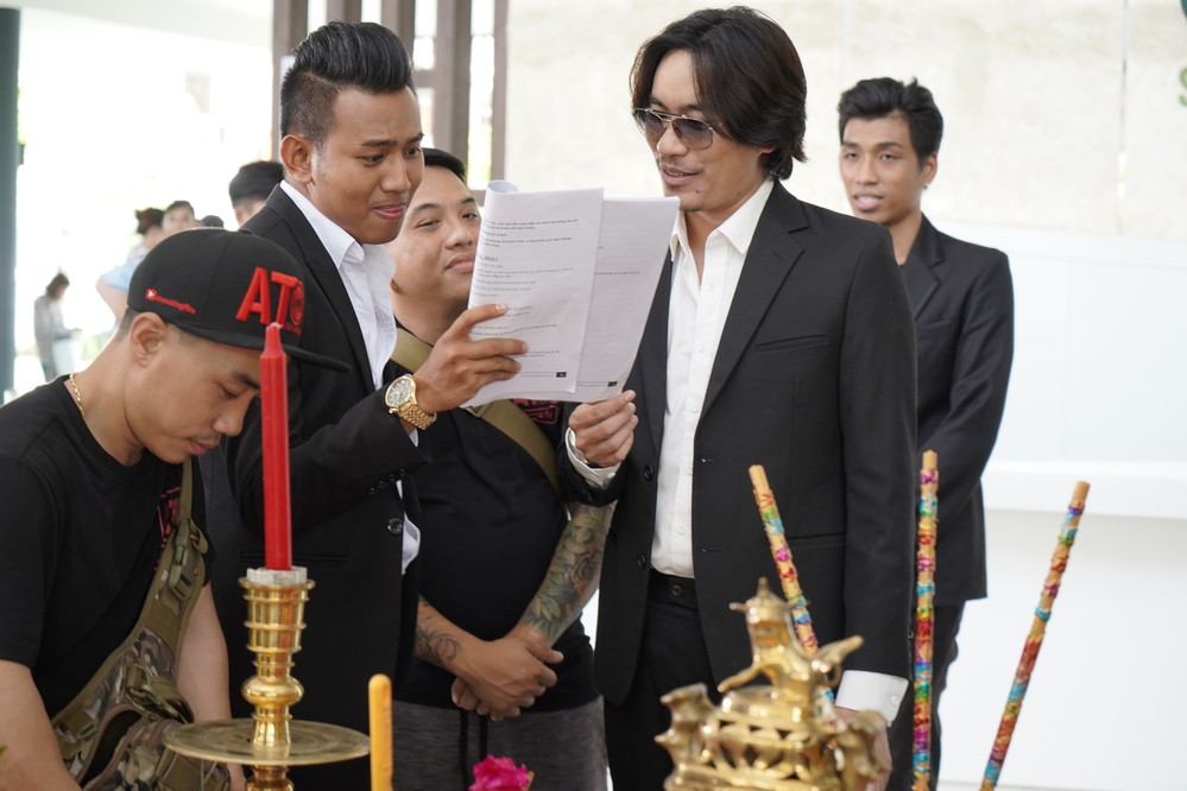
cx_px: 594
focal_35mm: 66
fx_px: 2176
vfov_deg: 20.6
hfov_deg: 30.5
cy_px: 396
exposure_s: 1/100
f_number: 5
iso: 1000
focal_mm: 66
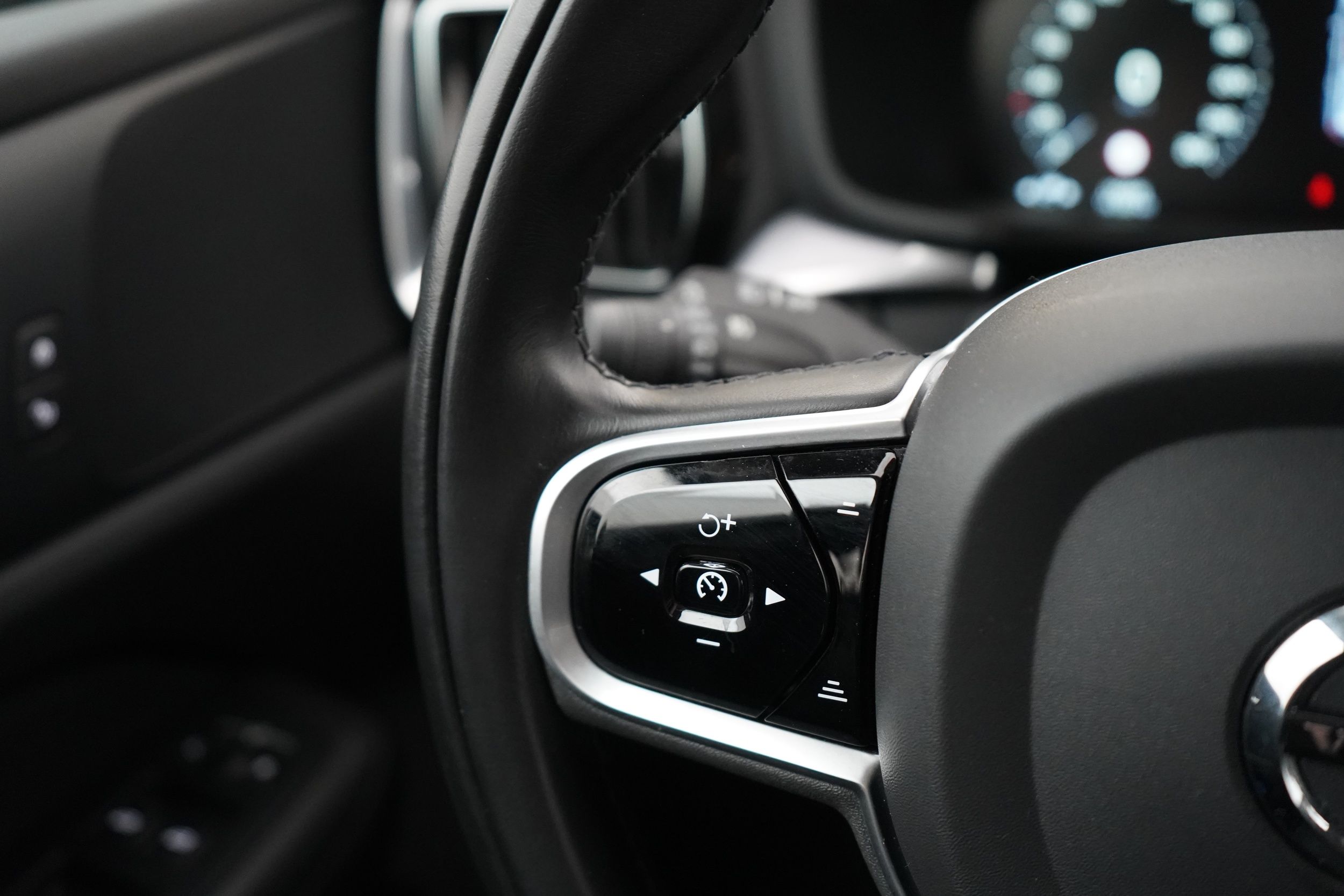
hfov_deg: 57.2
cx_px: 672
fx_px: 1232
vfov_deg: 40.0
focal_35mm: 33
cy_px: 448
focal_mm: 33
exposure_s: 1/60
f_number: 4
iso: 6400
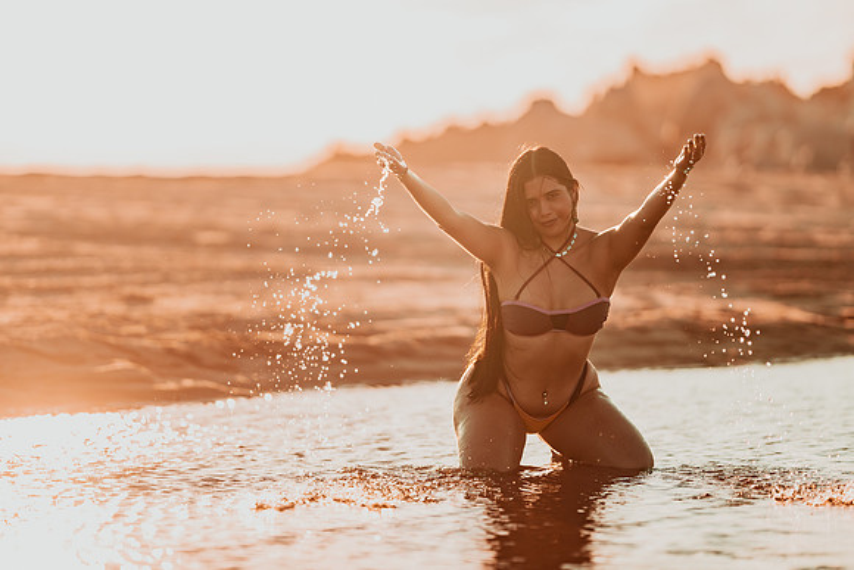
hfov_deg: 14.4
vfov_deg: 9.6
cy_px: 285
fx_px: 3383
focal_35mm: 143
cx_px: 427
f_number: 1.8
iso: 100
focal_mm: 135
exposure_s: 1/5000
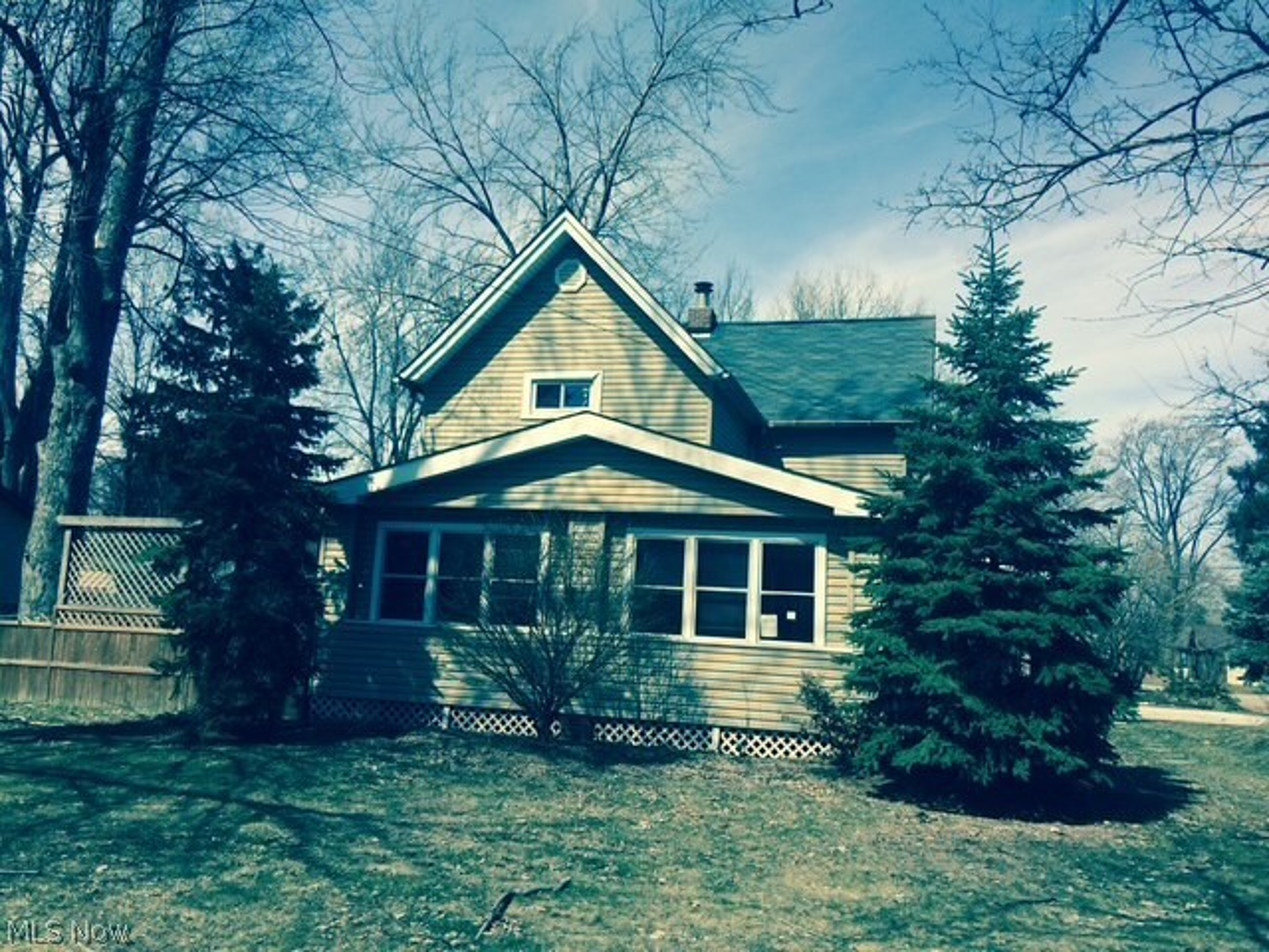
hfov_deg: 61.7
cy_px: 476
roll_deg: -1.4
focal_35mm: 29
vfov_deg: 48.2
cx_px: 634
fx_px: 1063
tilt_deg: +7.9
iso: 32
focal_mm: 4.15
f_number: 2.2
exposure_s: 1/2415
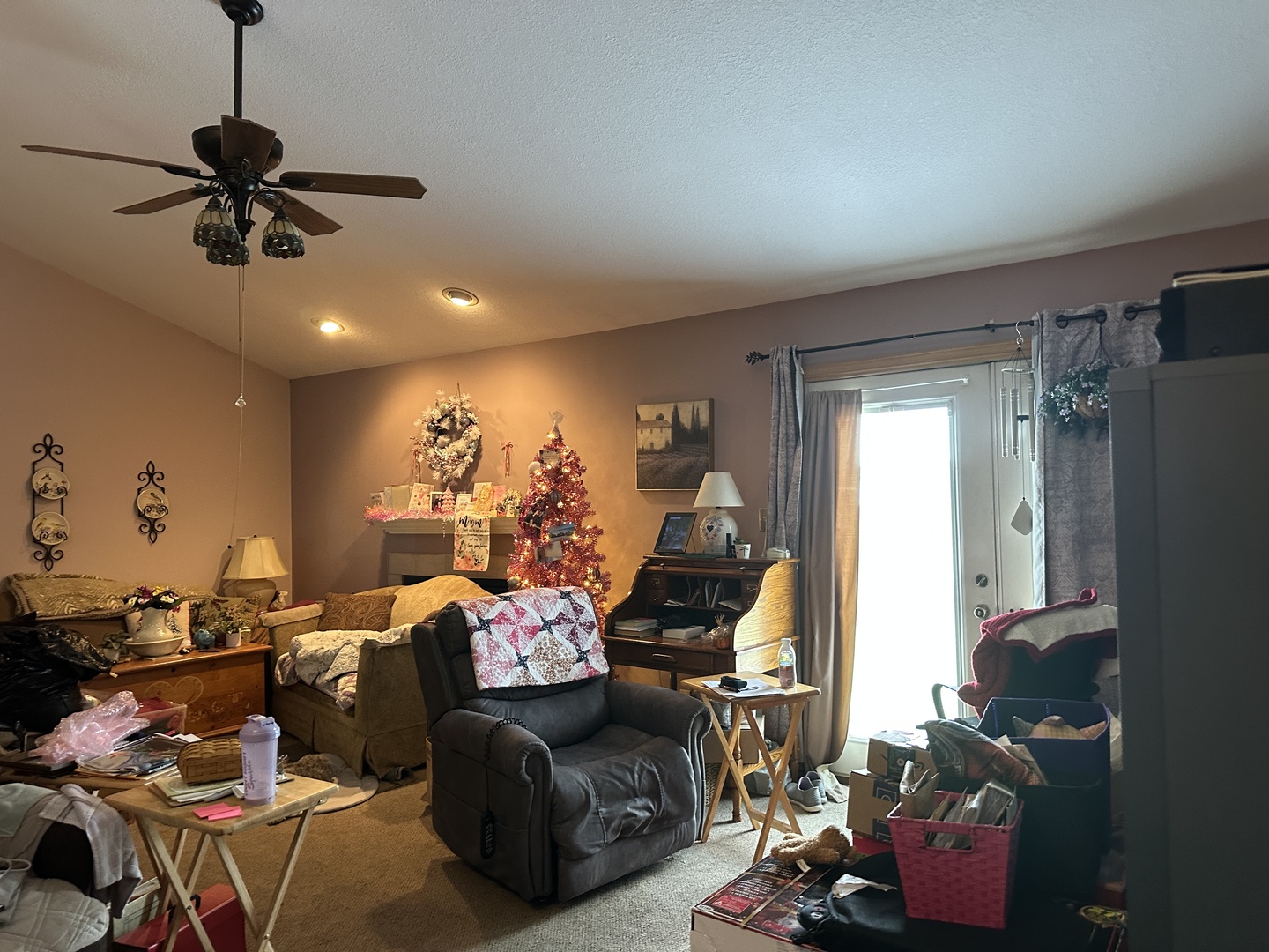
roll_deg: +0.4
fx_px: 880
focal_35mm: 24
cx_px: 634
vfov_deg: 56.8
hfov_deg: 71.6
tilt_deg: -0.5
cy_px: 476
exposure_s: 1/60
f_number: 1.78
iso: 400
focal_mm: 6.86
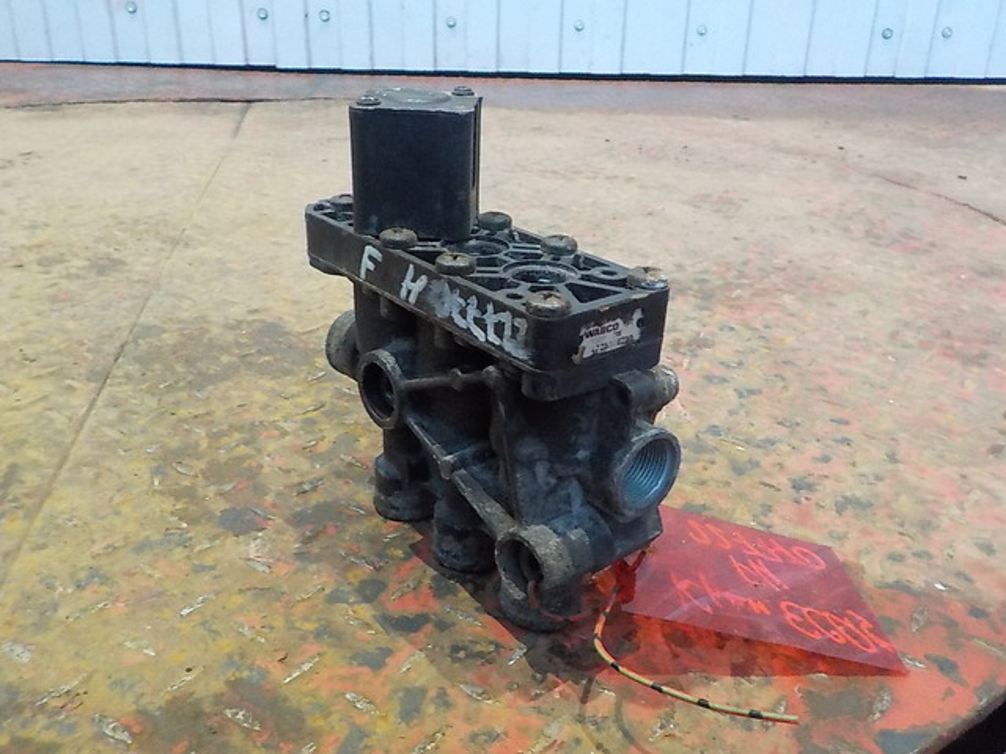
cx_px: 503
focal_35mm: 30
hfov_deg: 60.0
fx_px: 872
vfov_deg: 46.8
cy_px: 377
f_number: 3.3
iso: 800
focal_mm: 4.1
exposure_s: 1/10
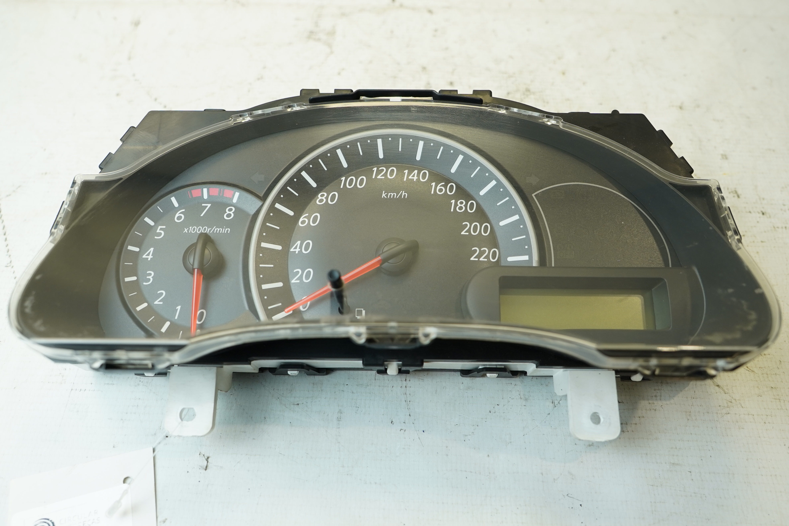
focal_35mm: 30
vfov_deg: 43.6
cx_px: 394
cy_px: 263
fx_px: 657
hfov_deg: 61.9
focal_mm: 20
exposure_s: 1/160
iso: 400
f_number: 4
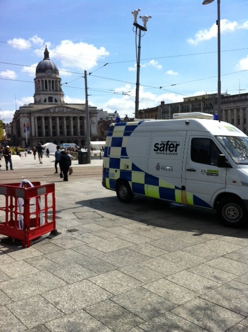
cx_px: 124
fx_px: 335
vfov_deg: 52.7
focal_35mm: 35
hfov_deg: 40.6
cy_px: 166
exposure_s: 1/2155
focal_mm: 3.85
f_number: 2.8
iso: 80
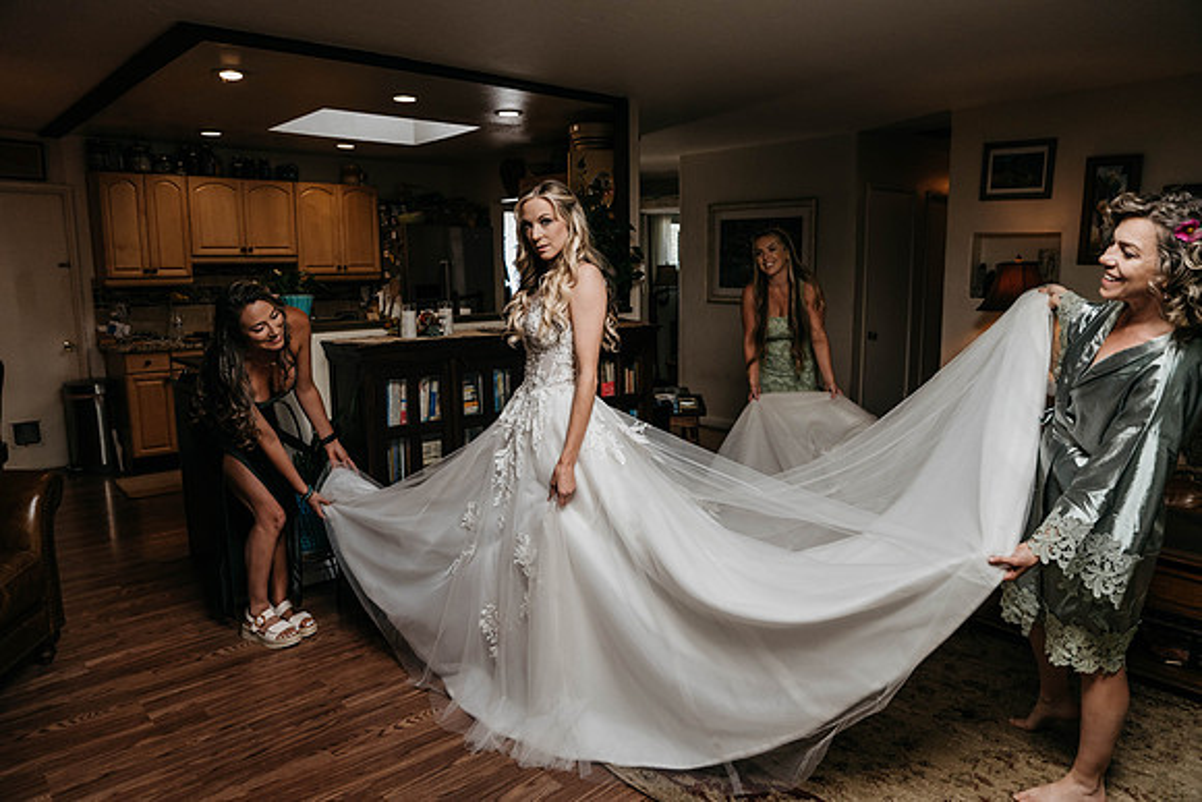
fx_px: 801
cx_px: 601
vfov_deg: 53.2
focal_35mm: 24
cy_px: 401
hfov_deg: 73.7
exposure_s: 1/1000
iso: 1000
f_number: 2.8
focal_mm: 24
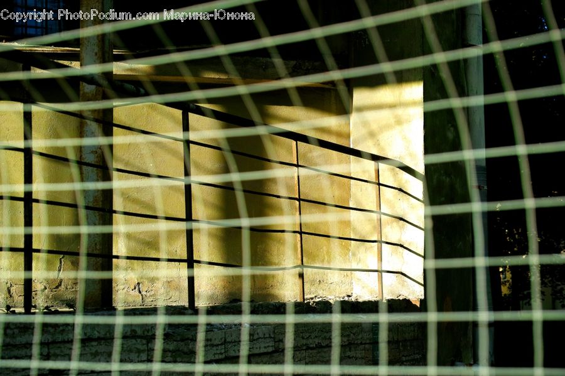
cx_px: 282
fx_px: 1176
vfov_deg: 18.2
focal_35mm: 75
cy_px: 188
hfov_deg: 27.0
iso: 100
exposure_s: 1/320
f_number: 4.5
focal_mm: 50
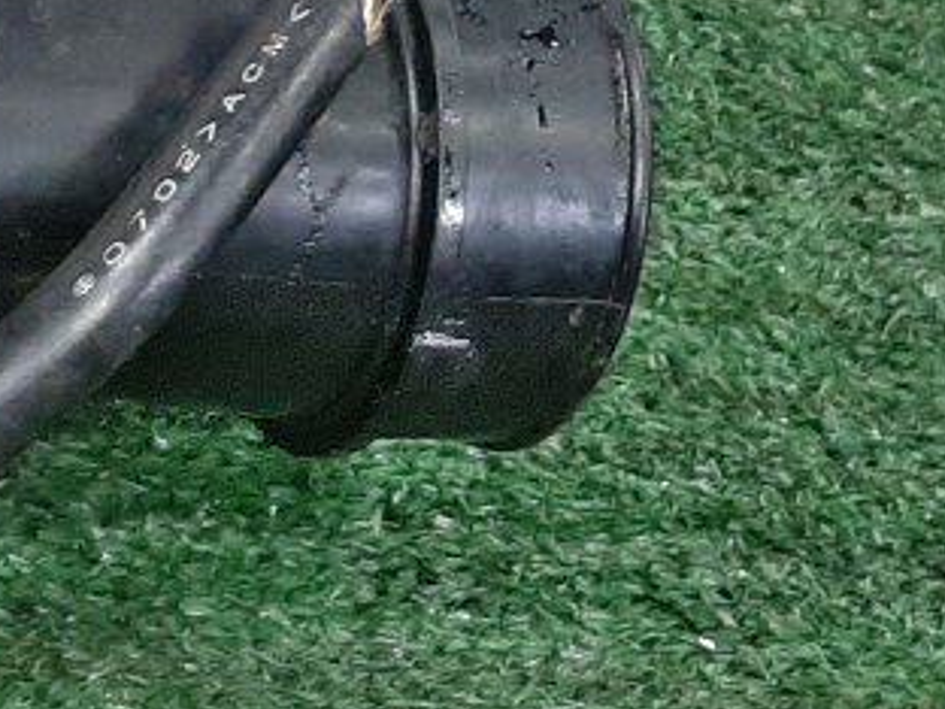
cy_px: 439
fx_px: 3276
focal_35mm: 120
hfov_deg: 13.8
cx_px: -966
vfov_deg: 12.3
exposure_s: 1/33
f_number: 1.7
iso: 208
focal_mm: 3.93
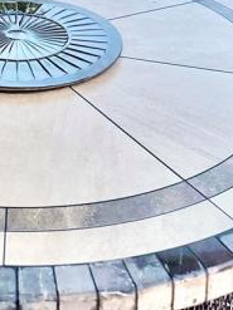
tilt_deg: -8.2
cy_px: -124
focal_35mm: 70
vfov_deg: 23.5
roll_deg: +0.8
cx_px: 0
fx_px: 629
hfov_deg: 20.3
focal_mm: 6.76
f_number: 1.78
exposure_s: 1/40
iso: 1000
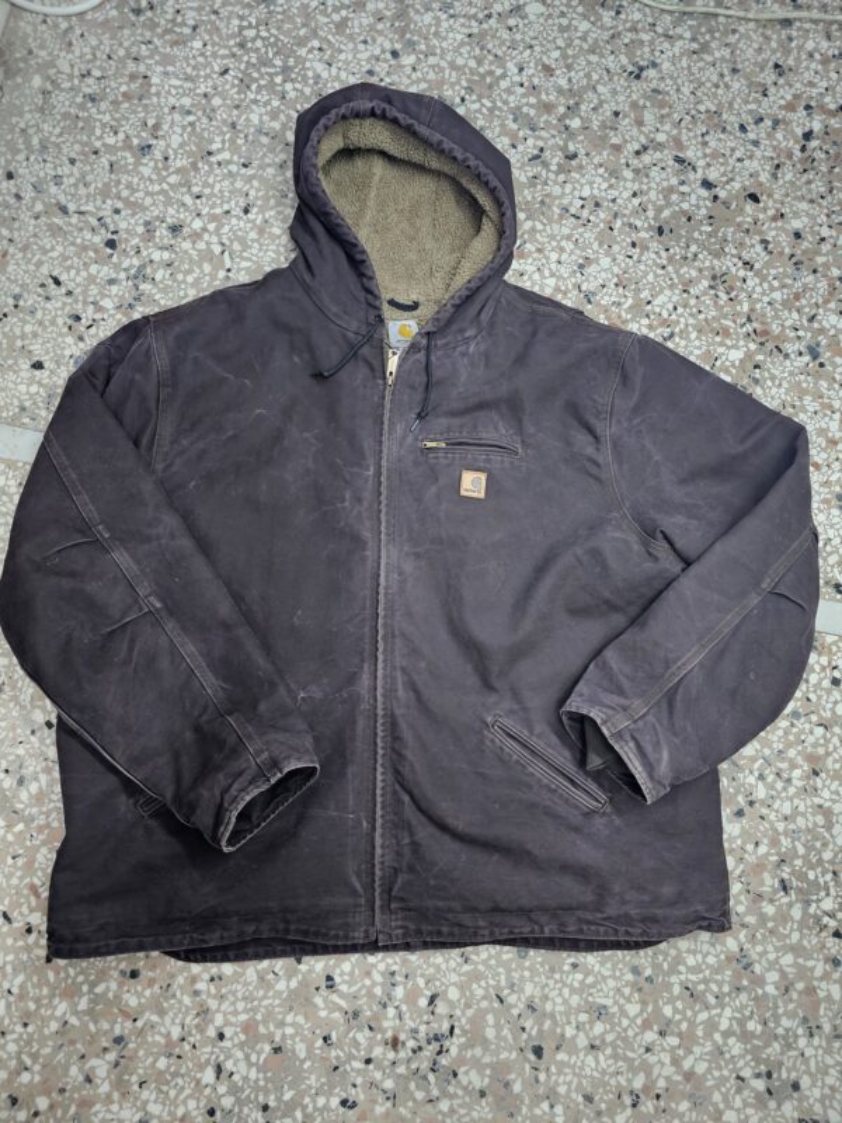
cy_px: 562
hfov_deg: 58.9
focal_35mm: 23
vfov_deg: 73.9
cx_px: 421
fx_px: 746
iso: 1000
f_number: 1.7
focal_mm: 6.3
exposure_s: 1/100
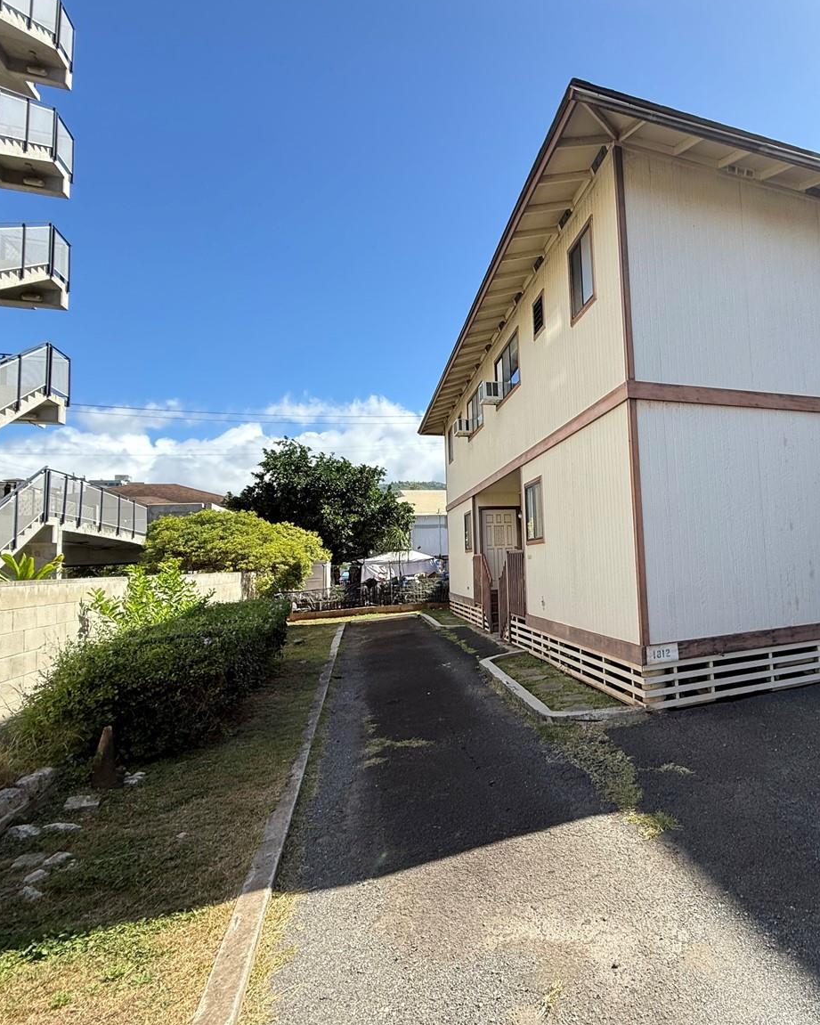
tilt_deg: +5.3
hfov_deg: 66.2
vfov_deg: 83.3
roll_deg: +2.0
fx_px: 576
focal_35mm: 19
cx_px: 621
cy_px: 509
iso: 64
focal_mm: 2.22
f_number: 2.2
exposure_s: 1/830
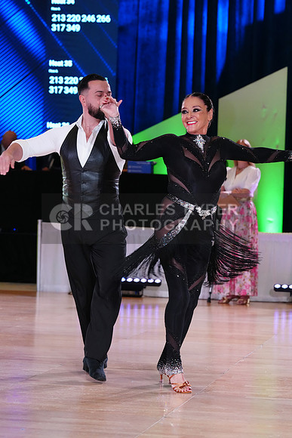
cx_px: 146
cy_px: 219
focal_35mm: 124
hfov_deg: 11.1
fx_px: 1508
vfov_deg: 16.5
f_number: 5.6
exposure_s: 1/200
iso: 3200
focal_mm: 124
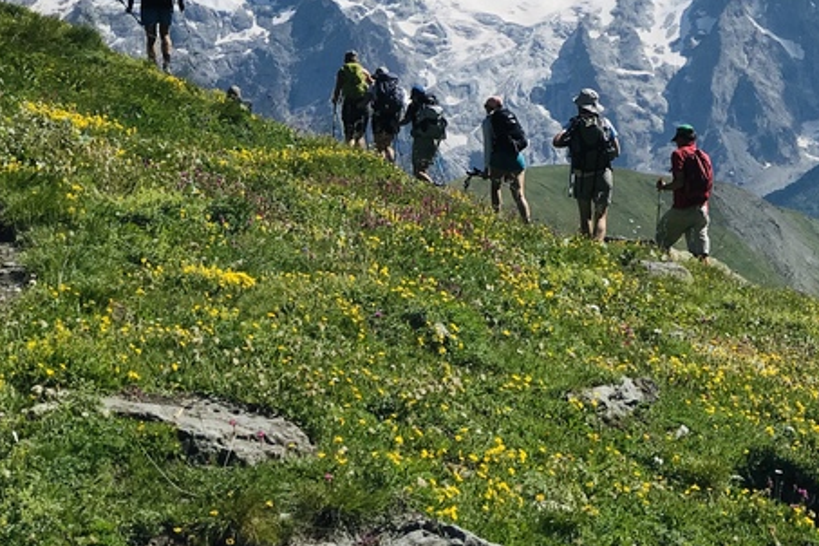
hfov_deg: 18.4
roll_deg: +1.3
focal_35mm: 110
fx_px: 2502
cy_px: -14
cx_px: 676
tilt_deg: +6.0
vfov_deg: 12.3
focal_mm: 6.6
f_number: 2.8
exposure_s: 1/1546
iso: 20
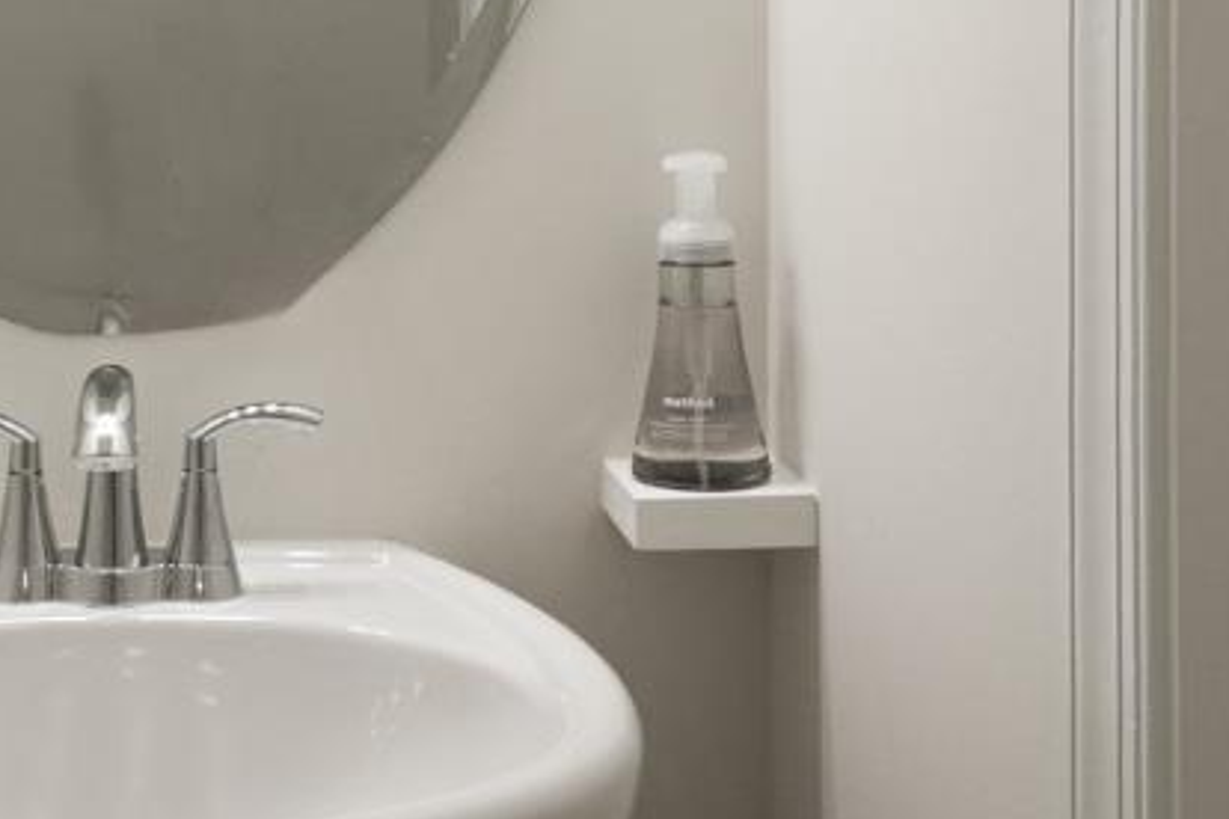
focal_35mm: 60
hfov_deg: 31.9
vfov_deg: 22.0
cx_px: 128
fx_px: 2042
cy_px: 28
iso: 320
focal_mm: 16.5
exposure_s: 1/30
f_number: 8
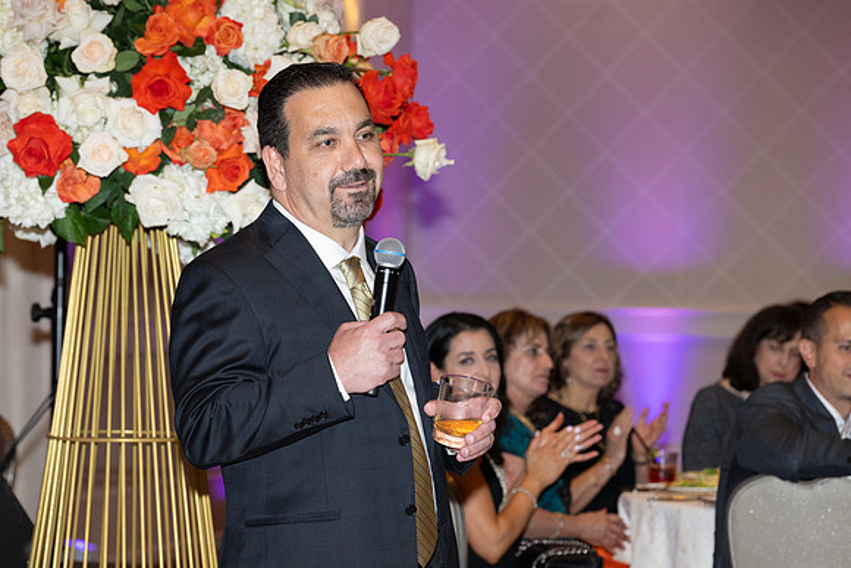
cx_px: 364
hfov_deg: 14.9
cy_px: 322
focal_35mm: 138
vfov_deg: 10.0
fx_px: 3252
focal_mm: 120
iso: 800
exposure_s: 1/100
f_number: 5.6
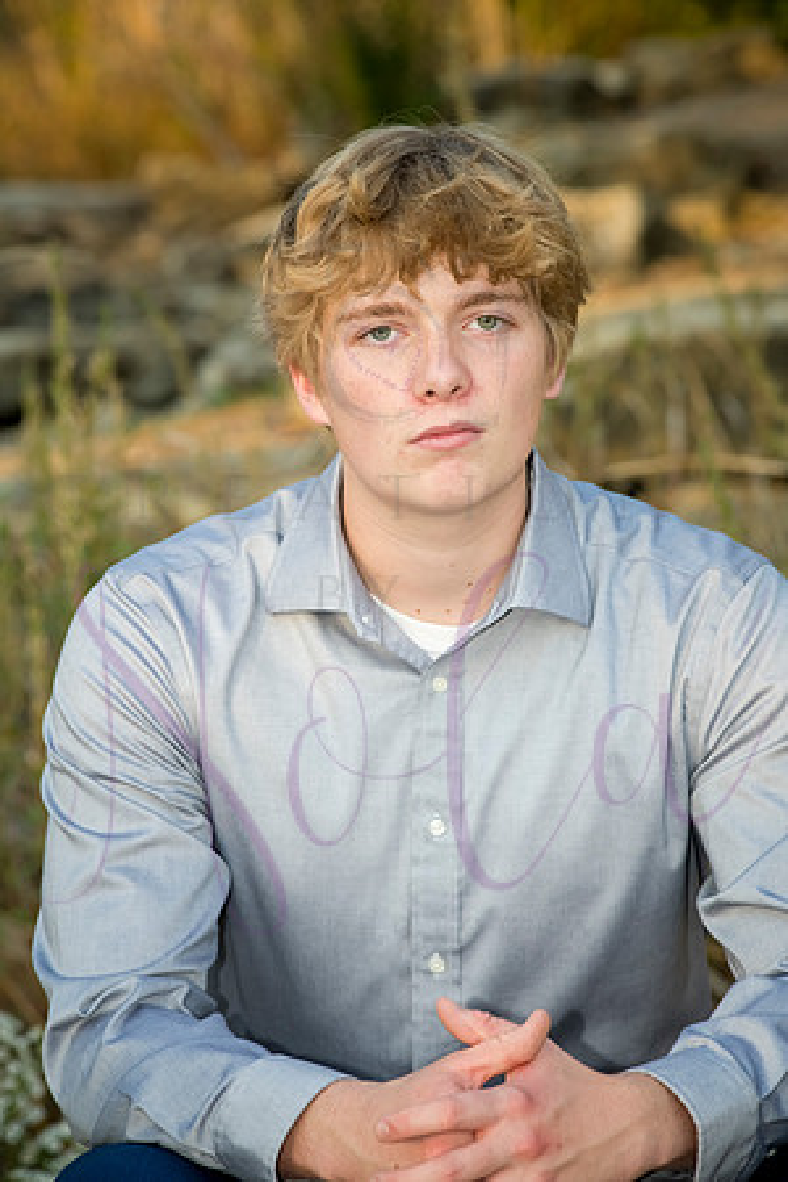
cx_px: 394
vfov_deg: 14.2
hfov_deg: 9.5
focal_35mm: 145
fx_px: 4760
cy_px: 591
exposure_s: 1/400
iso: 800
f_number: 9
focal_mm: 145
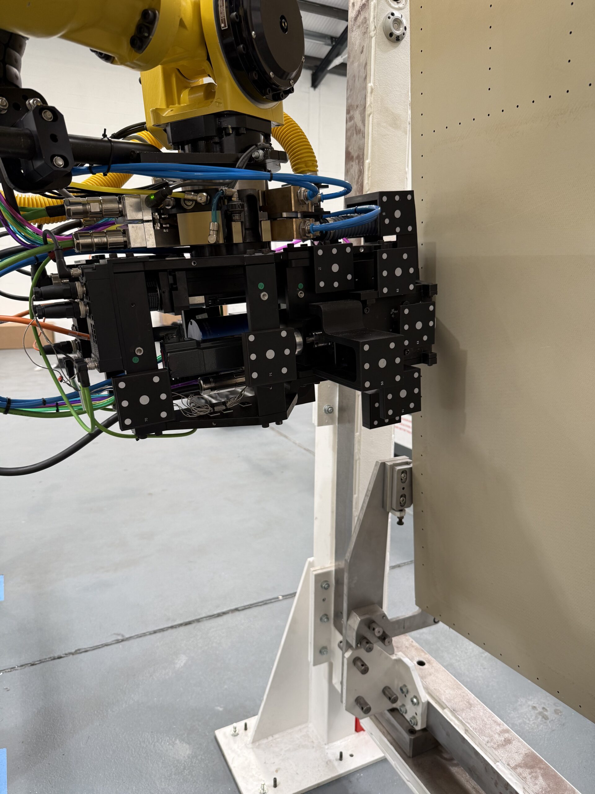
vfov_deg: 71.6
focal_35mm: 24
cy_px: 397
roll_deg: -0.6
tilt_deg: -12.2
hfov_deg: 56.8
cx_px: 298
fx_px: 550
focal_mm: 6.76
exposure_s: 1/121
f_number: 1.78
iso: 125
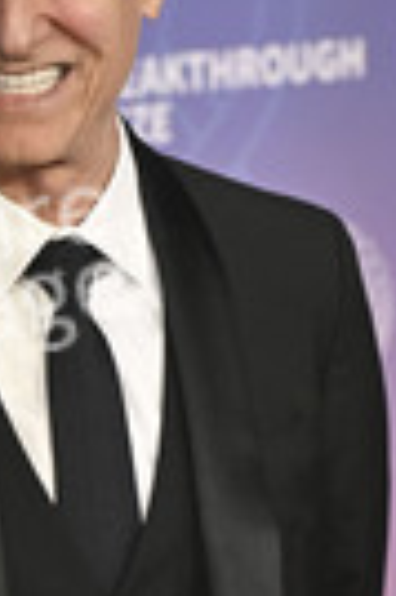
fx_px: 4648
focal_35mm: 281
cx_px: 27
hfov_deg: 4.9
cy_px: 516
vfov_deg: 7.3
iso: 2000
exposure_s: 1/320
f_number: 4
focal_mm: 94
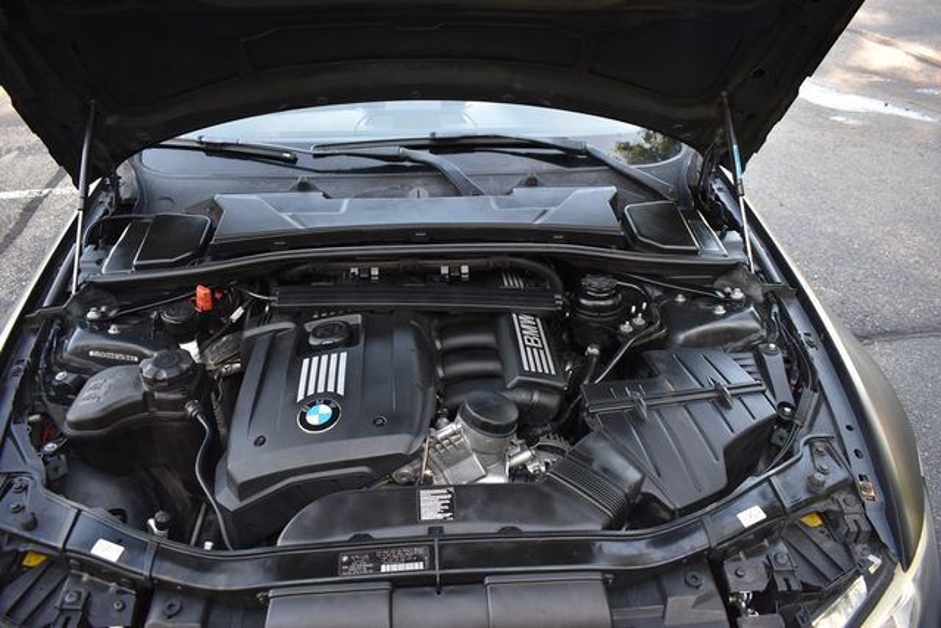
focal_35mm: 27
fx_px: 706
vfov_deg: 48.0
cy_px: 314
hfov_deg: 67.4
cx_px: 470
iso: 720
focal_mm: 18
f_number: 3.5
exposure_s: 1/250
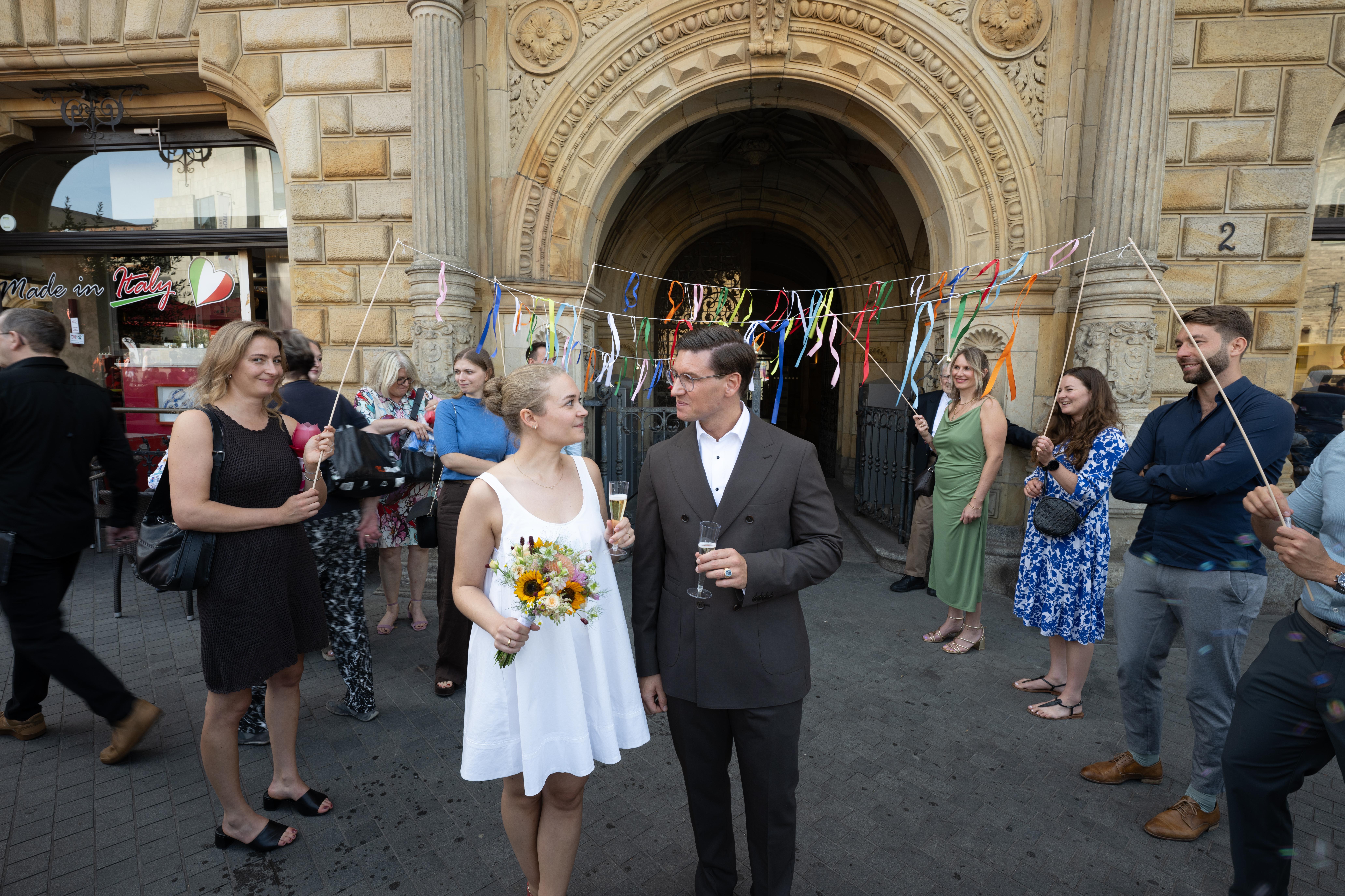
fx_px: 635
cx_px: 672
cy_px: 448
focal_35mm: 17
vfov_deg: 70.4
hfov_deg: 93.3
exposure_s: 1/60
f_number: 7.1
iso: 125
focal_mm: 17
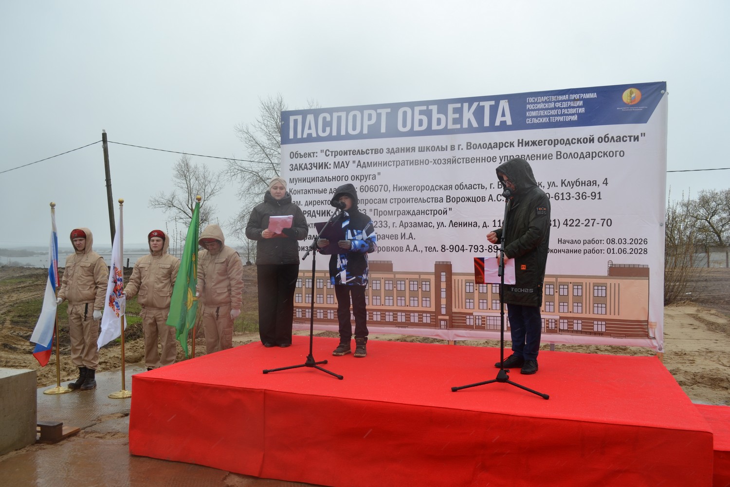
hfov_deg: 61.9
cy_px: 244
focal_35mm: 30
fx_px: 608
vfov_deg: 43.6
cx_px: 365
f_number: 7.1
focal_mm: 20
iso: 100
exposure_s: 1/200
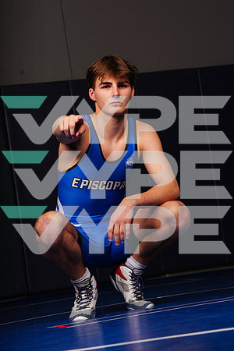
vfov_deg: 16.3
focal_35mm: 126
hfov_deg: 10.9
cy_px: 176
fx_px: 1228
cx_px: 117
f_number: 10
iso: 320
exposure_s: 1/200
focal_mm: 126
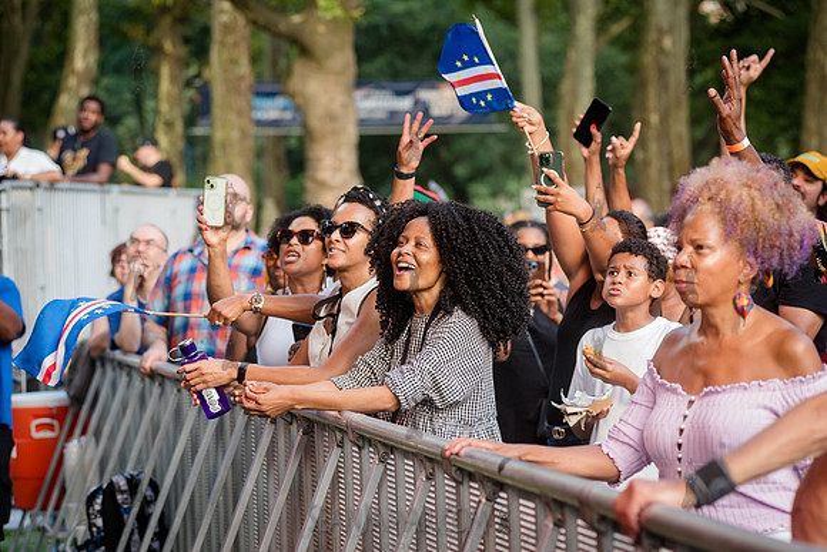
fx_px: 2413
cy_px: 276
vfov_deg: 13.0
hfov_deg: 19.5
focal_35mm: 105
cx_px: 414
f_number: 4
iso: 2000
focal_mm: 105
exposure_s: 1/1000
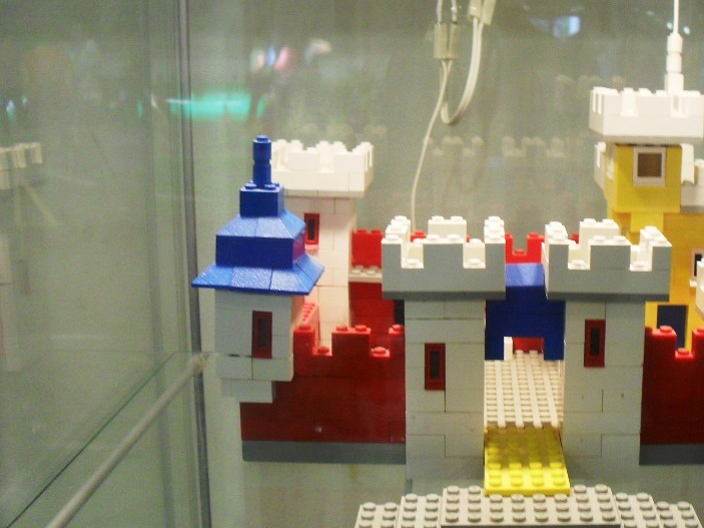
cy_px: 249
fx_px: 1037
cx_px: 496
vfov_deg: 28.5
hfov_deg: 36.9
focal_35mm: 51
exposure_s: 1/20
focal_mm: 6.3
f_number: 3.2
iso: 200
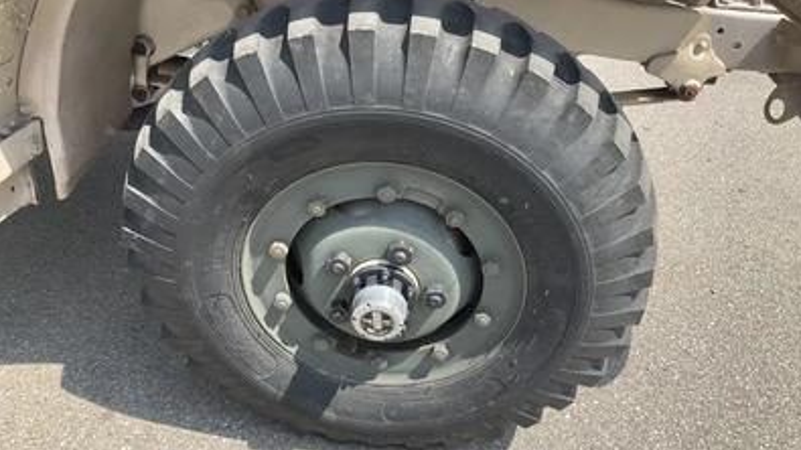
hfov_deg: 61.0
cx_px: 404
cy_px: 237
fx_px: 680
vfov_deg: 36.6
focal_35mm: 32
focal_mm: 3
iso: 25
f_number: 1.8
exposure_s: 1/804
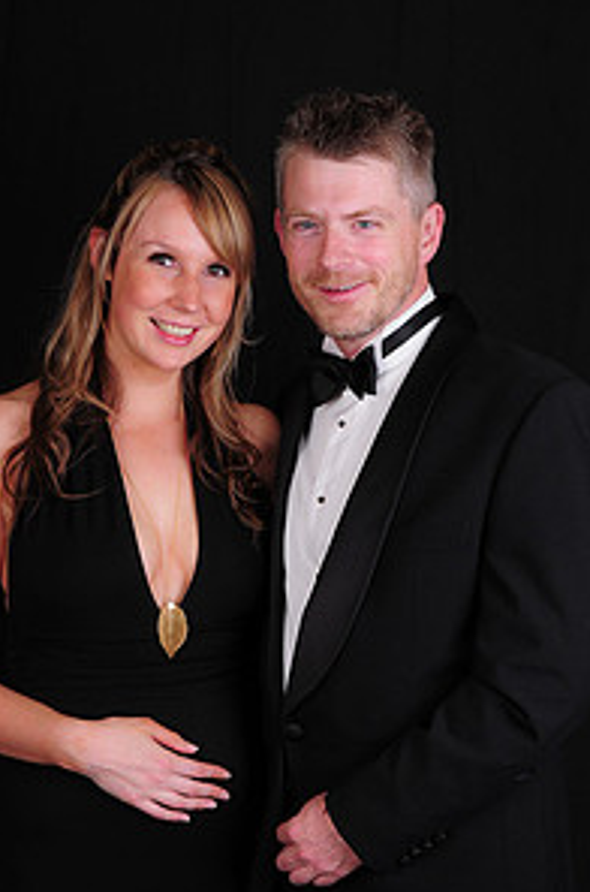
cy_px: 548
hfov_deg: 19.2
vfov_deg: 28.5
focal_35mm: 71
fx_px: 1748
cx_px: 272
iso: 200
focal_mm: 31
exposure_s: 1/125
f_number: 8
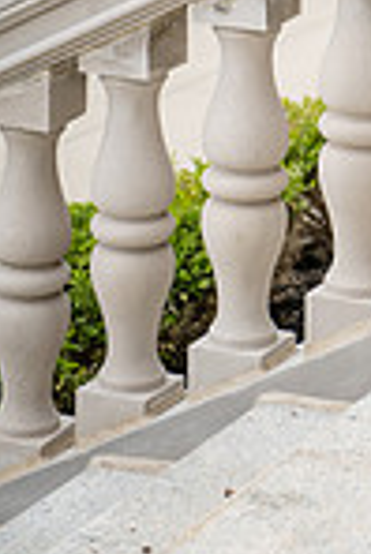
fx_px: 2899
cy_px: -161
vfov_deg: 10.7
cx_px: 558
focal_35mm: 188
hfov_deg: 7.2
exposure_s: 1/320
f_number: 4
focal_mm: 62
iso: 250
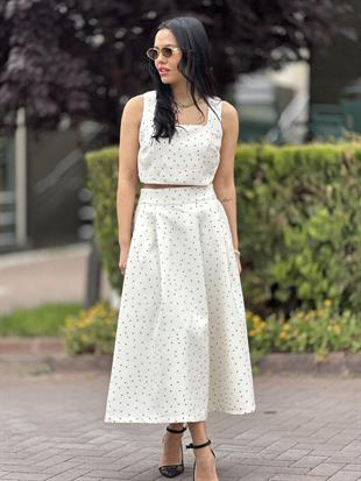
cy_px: 240
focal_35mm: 77
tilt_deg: -3.7
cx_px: 180
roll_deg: -2.1
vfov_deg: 25.3
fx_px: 1070
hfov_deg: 19.1
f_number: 2.8
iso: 25
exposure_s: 1/230
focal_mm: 9
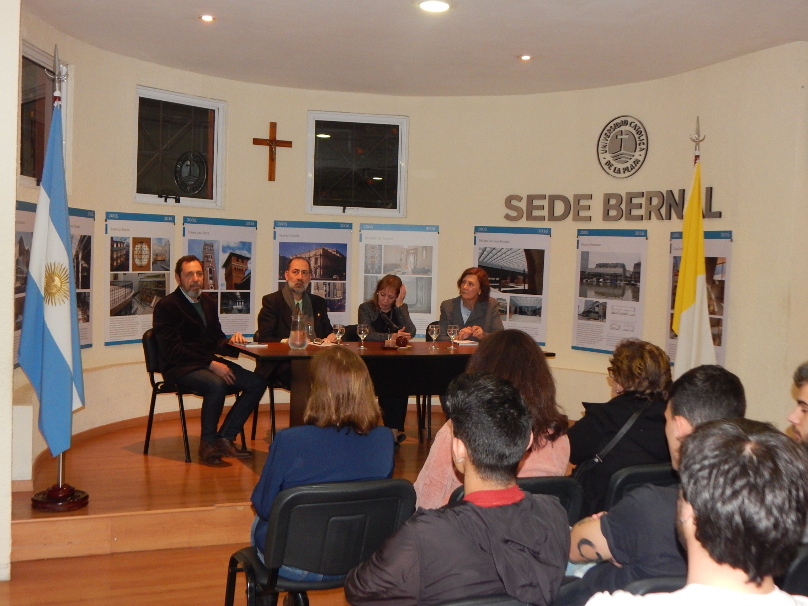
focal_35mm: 43
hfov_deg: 43.9
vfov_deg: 33.6
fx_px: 1004
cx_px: 404
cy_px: 303
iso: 450
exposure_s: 1/30
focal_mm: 7.7
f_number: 3.6
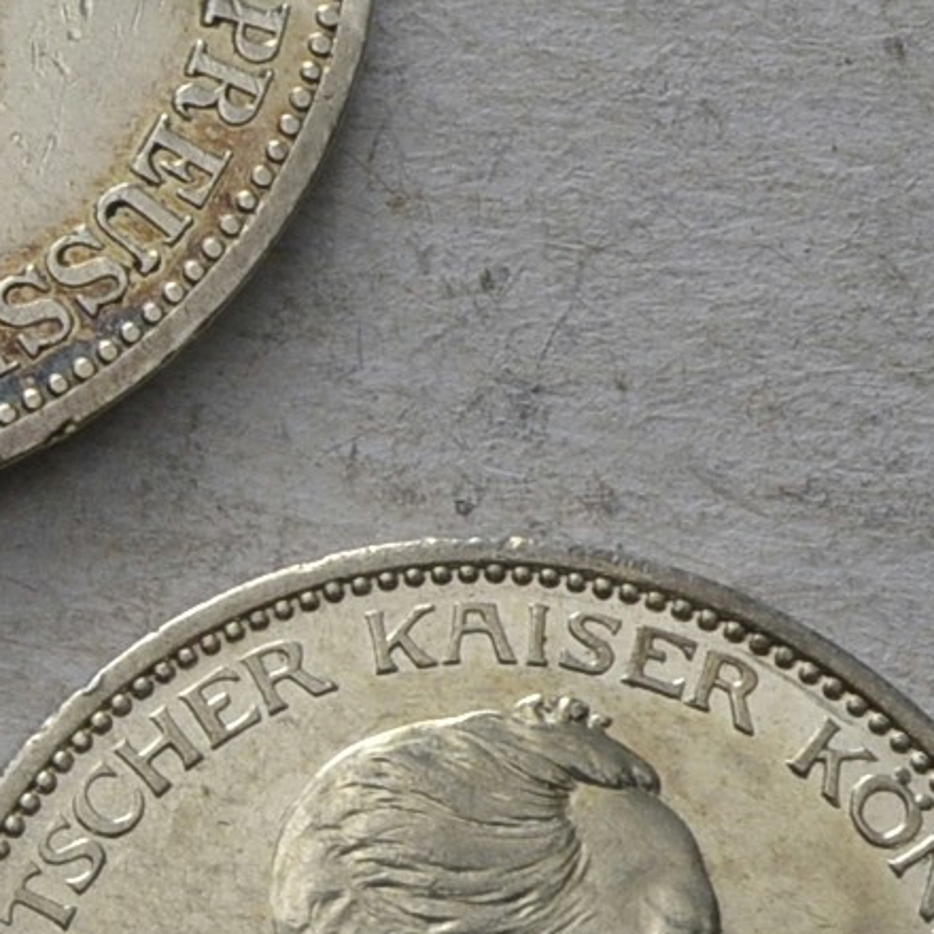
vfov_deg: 7.7
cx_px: -1365
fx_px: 6960
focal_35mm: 228
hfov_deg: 7.2
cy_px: 556
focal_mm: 32
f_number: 14
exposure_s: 1/250
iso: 400
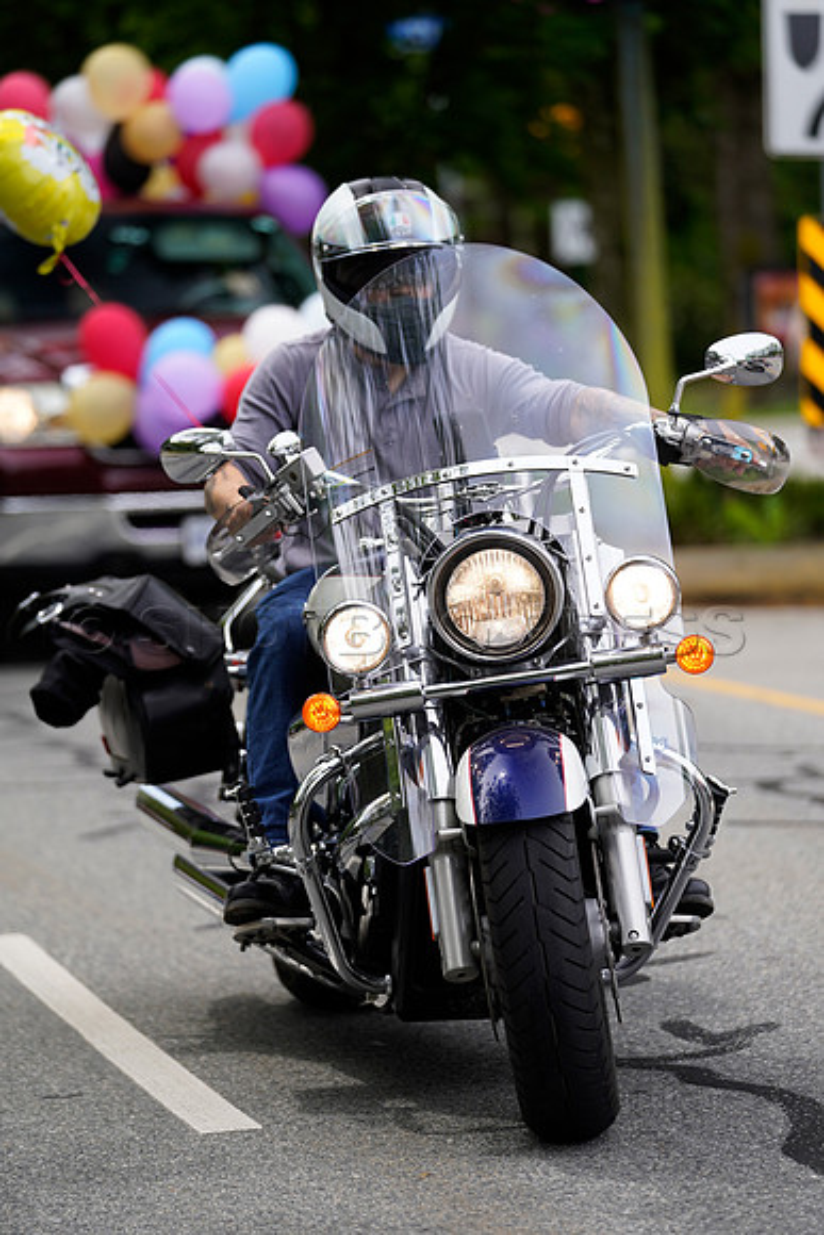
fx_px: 5147
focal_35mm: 150
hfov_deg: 9.2
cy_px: 618
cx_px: 412
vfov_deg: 13.7
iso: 200
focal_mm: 150
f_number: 3.2
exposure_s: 1/400
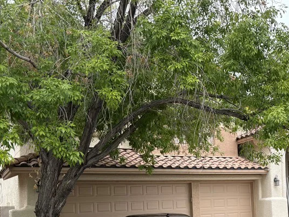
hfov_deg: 37.5
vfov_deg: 28.1
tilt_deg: +2.6
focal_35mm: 50
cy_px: 193
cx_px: 208
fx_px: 417
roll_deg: +2.1
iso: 50
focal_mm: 5.96
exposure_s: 1/1953
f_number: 1.6
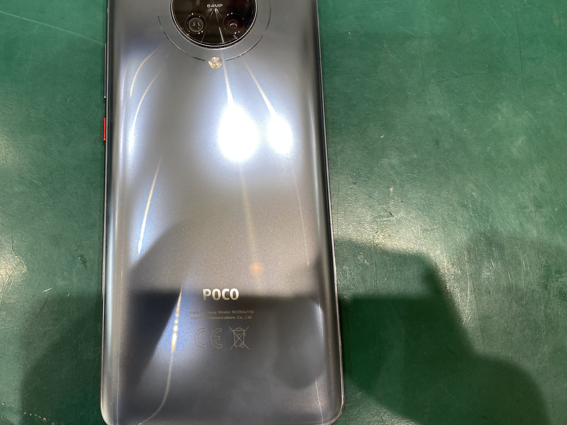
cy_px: 174
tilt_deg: -78.1
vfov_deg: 41.6
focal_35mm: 34
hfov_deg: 53.1
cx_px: 200
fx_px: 557
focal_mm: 4.25
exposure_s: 1/100
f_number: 1.8
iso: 80
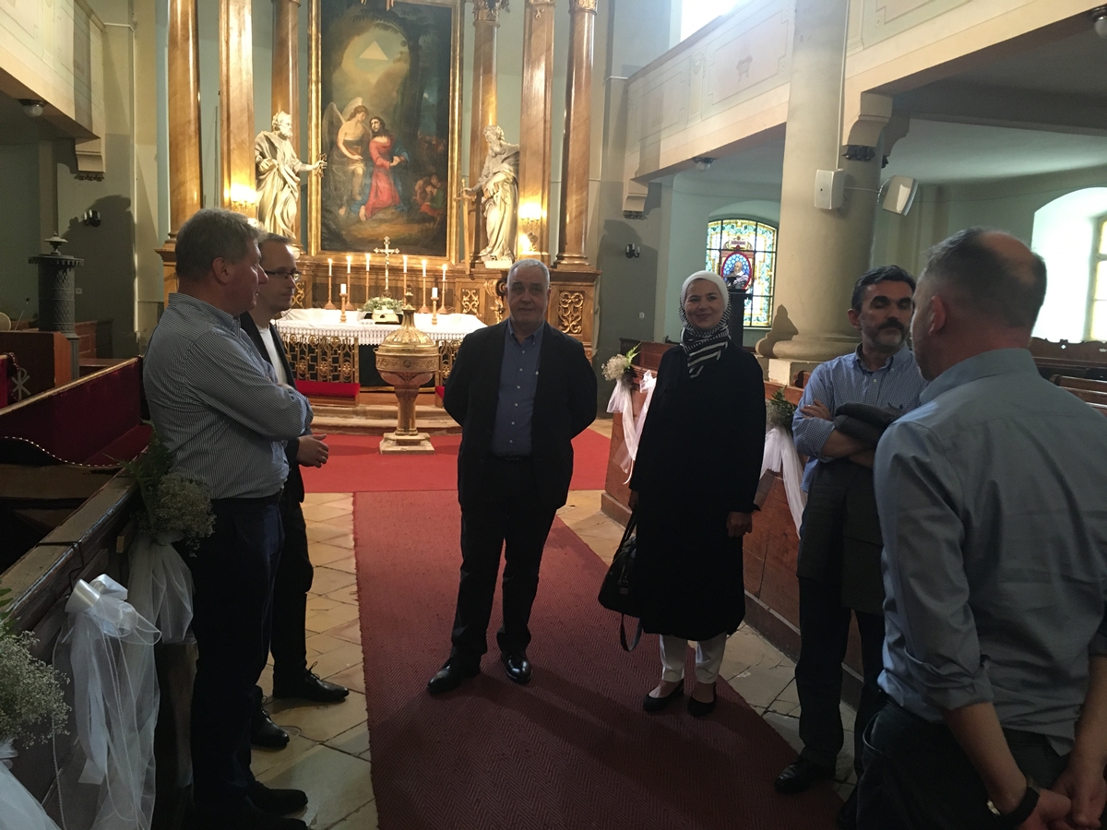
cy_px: 415
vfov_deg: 48.2
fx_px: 927
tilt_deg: -6.3
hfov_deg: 61.7
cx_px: 554
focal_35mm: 29
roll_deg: -2.1
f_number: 2.2
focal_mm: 4.15
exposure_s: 1/20
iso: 200
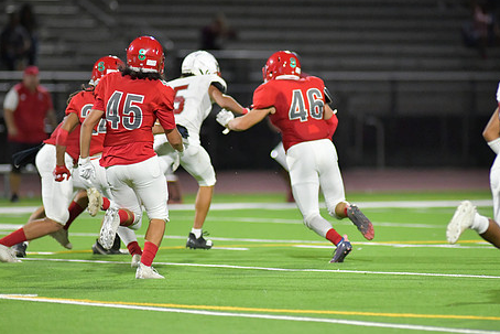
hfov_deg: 5.4
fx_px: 5321
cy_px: 165
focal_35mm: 383
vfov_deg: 3.6
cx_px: 279
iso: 7200
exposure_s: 1/1250
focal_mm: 300
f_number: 3.2
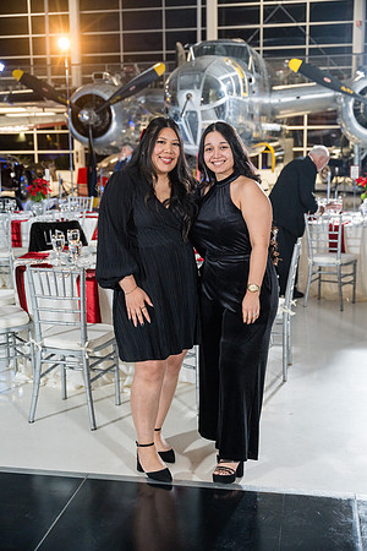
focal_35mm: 46
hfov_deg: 29.2
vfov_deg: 42.7
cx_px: 184
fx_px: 705
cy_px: 276
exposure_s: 1/250
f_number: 2.8
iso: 3200
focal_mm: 46.1
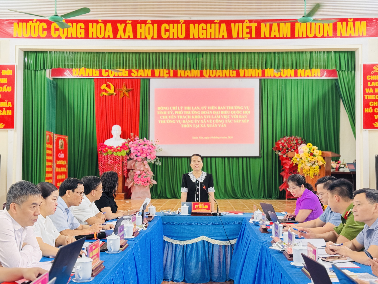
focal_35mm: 48
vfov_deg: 30.3
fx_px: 524
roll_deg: +0.3
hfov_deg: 39.7
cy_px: 142
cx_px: 189
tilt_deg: +2.2
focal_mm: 6.76
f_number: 1.78
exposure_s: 1/40
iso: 400
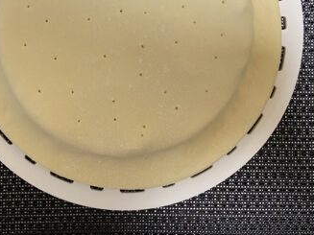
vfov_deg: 27.0
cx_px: 110
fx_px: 481
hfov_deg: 35.9
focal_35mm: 53
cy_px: 48
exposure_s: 1/50
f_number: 1.8
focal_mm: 4.25
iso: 200
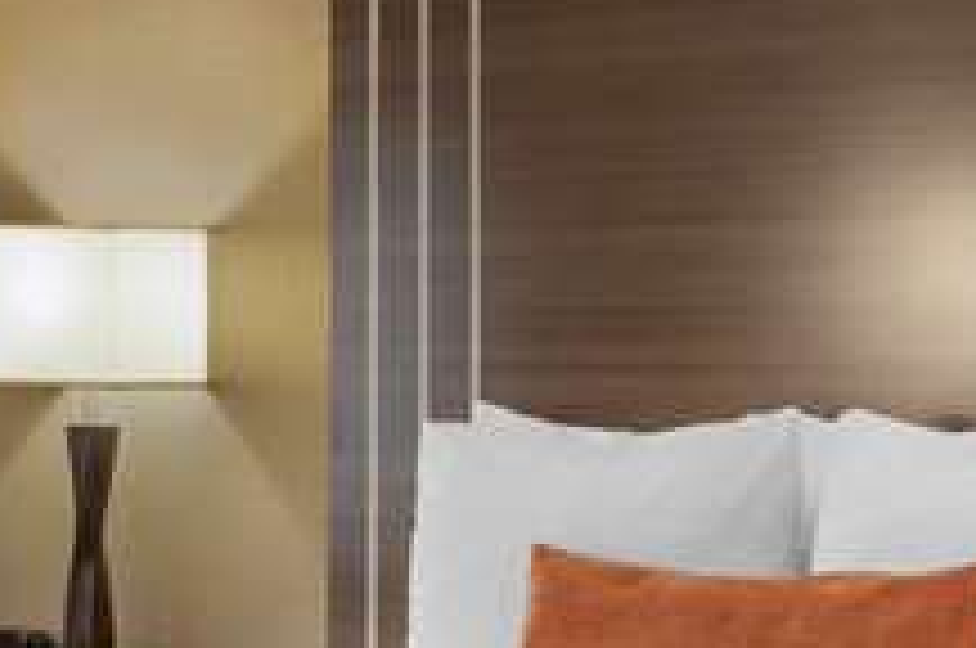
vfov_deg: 15.9
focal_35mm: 85
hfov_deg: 23.8
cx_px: 313
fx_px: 2301
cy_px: 567
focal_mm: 18
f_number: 10
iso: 400
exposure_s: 1/1.67
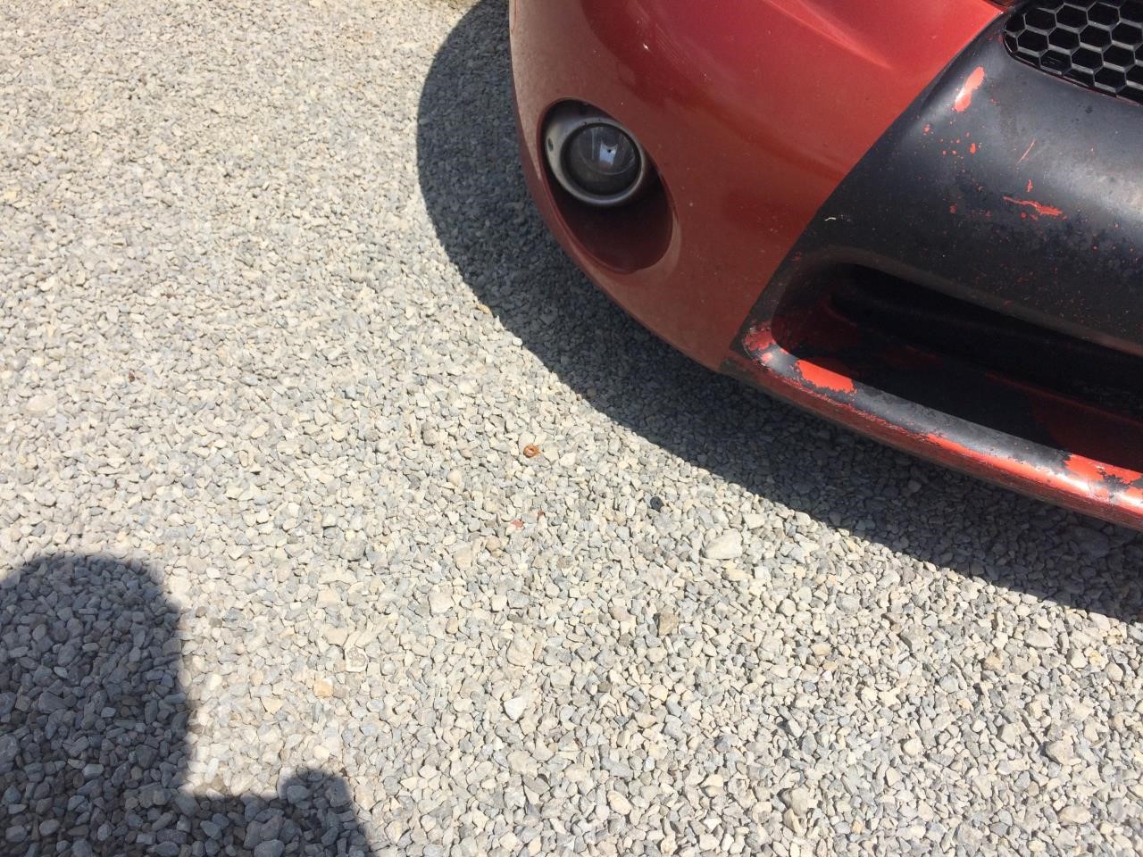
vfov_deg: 48.2
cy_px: 428
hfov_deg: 61.7
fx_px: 958
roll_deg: -15.2
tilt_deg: -39.2
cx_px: 572
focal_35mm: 29
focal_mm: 4.15
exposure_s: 1/2933
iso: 32
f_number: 2.2
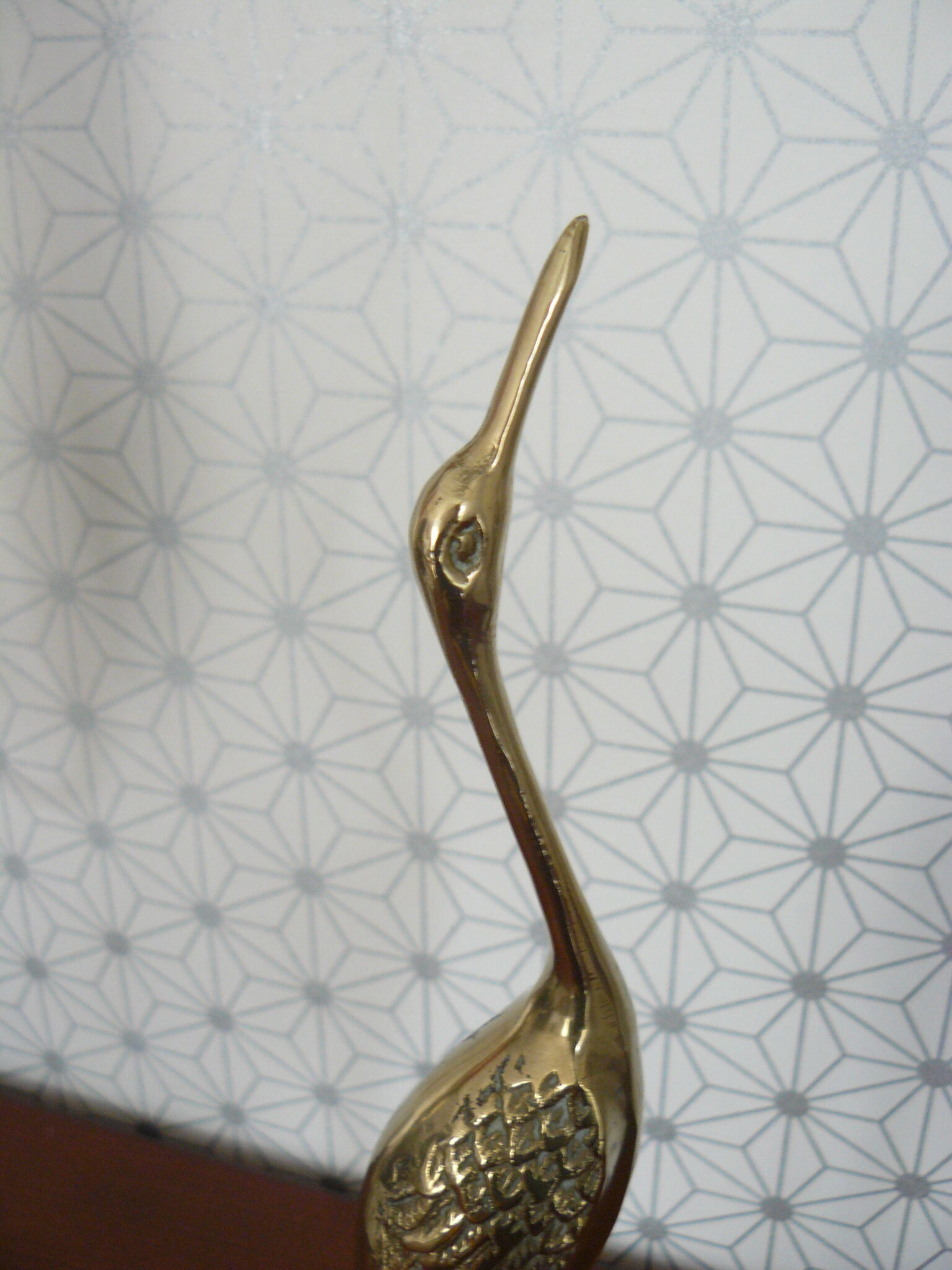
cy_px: 635
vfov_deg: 51.4
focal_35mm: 36
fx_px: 1320
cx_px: 476
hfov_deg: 39.7
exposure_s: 1/15
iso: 200
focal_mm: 6
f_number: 2.8
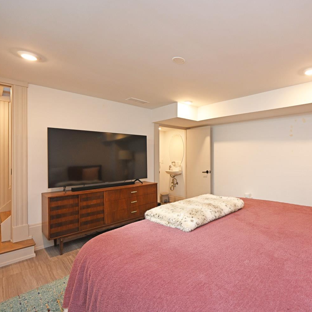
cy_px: 156
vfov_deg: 80.7
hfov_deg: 77.1
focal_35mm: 18
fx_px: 184
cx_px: 218
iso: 560
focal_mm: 14
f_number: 4
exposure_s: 1/60
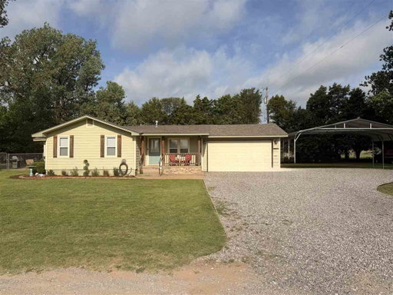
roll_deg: +1.7
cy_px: 148
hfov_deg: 71.6
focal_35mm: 24
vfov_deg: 56.8
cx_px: 196
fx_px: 272
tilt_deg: +1.4
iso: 80
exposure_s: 1/6711
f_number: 1.78
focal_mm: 6.76
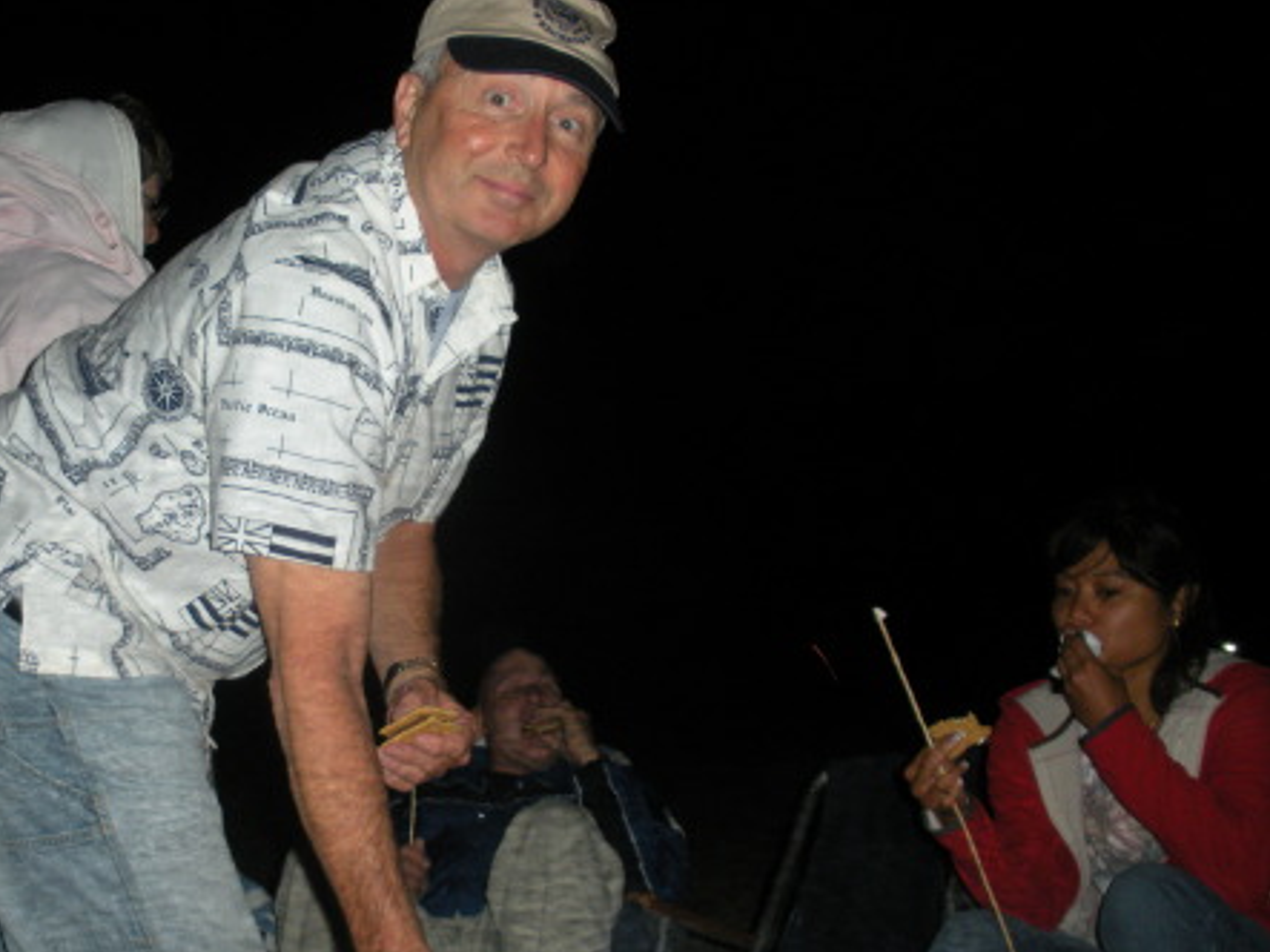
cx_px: 450
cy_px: 565
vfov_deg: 28.0
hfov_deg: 36.5
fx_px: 1907
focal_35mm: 52
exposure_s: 1/60
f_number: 3.5
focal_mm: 6.3
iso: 158
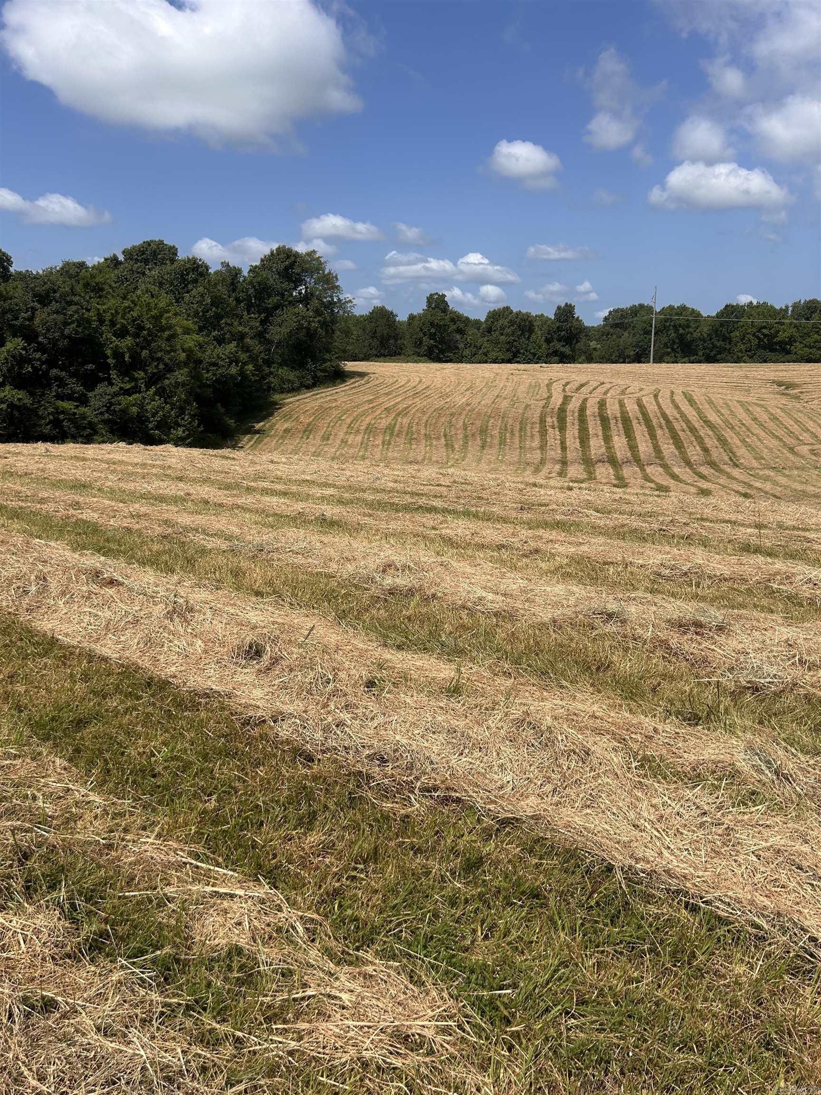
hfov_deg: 53.1
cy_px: 548
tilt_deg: -13.6
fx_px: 822
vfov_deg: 67.3
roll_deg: +1.3
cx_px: 410
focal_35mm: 26
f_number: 1.5
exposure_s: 1/5076
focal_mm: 5.7
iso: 50
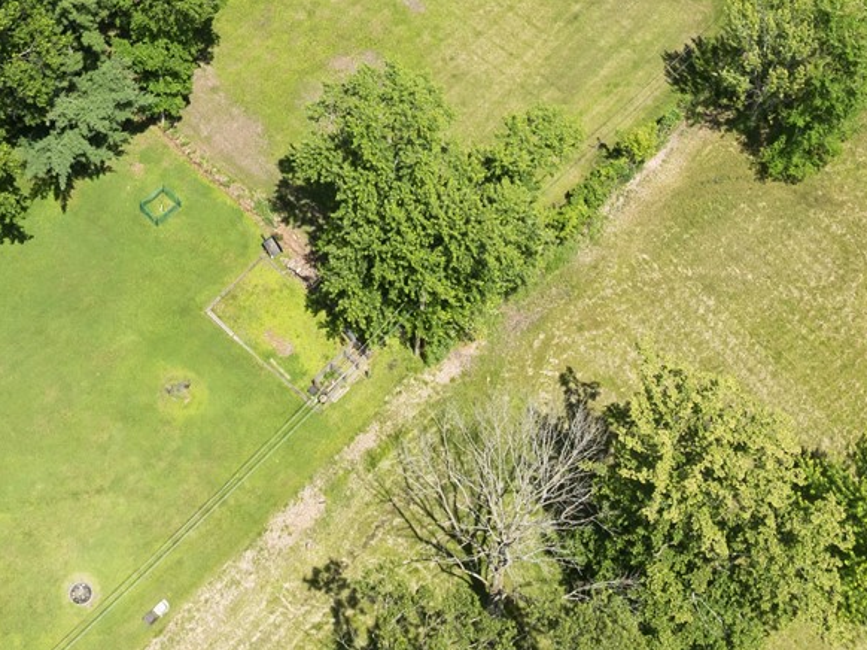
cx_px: 284
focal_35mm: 66
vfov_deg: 21.1
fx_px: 1652
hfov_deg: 29.2
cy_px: -64
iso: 100
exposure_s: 1/1600
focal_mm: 12.3
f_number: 2.8
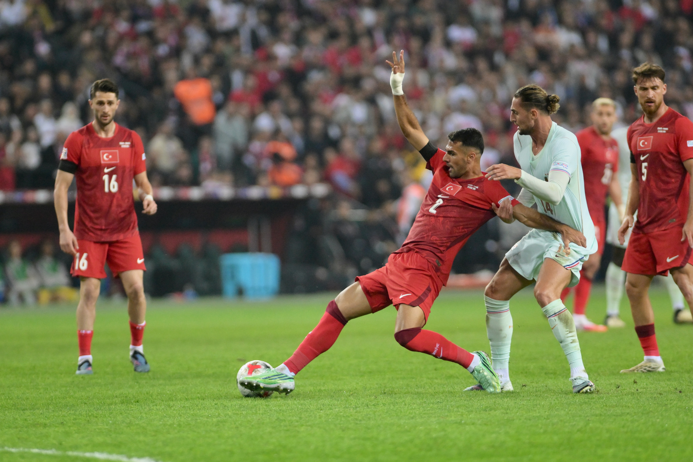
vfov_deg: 4.6
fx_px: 5774
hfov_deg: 6.9
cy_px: 231
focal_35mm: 300
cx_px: 346
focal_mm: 300
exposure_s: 1/2500
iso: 4000
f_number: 2.8
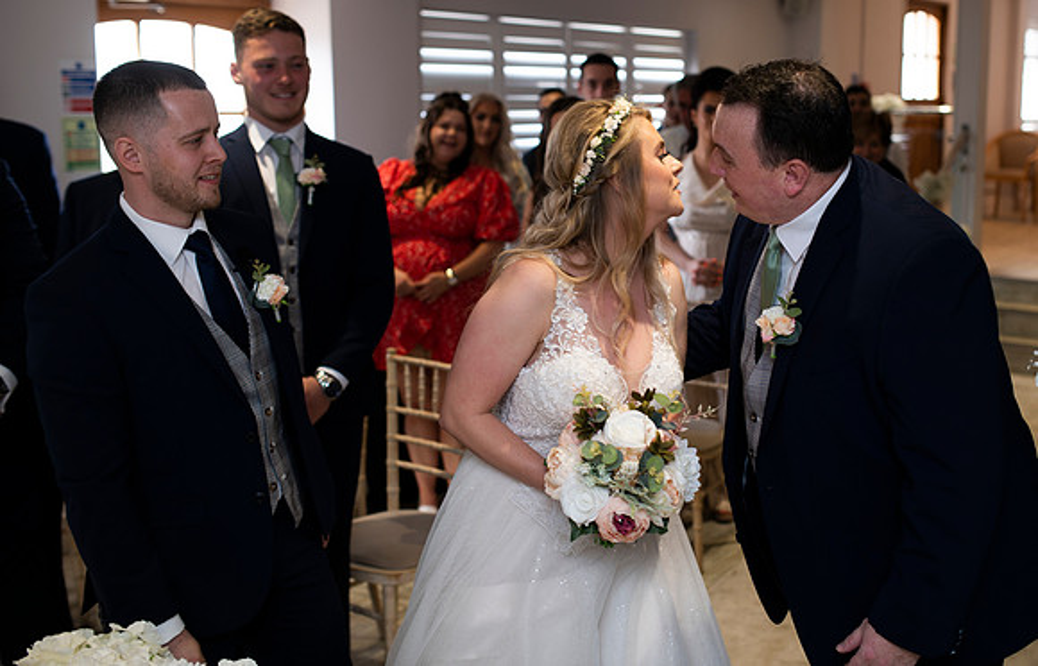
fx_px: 1189
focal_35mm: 42
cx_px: 612
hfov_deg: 46.9
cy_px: 259
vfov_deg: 31.2
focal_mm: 35
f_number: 2.5
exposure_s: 1/100
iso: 200
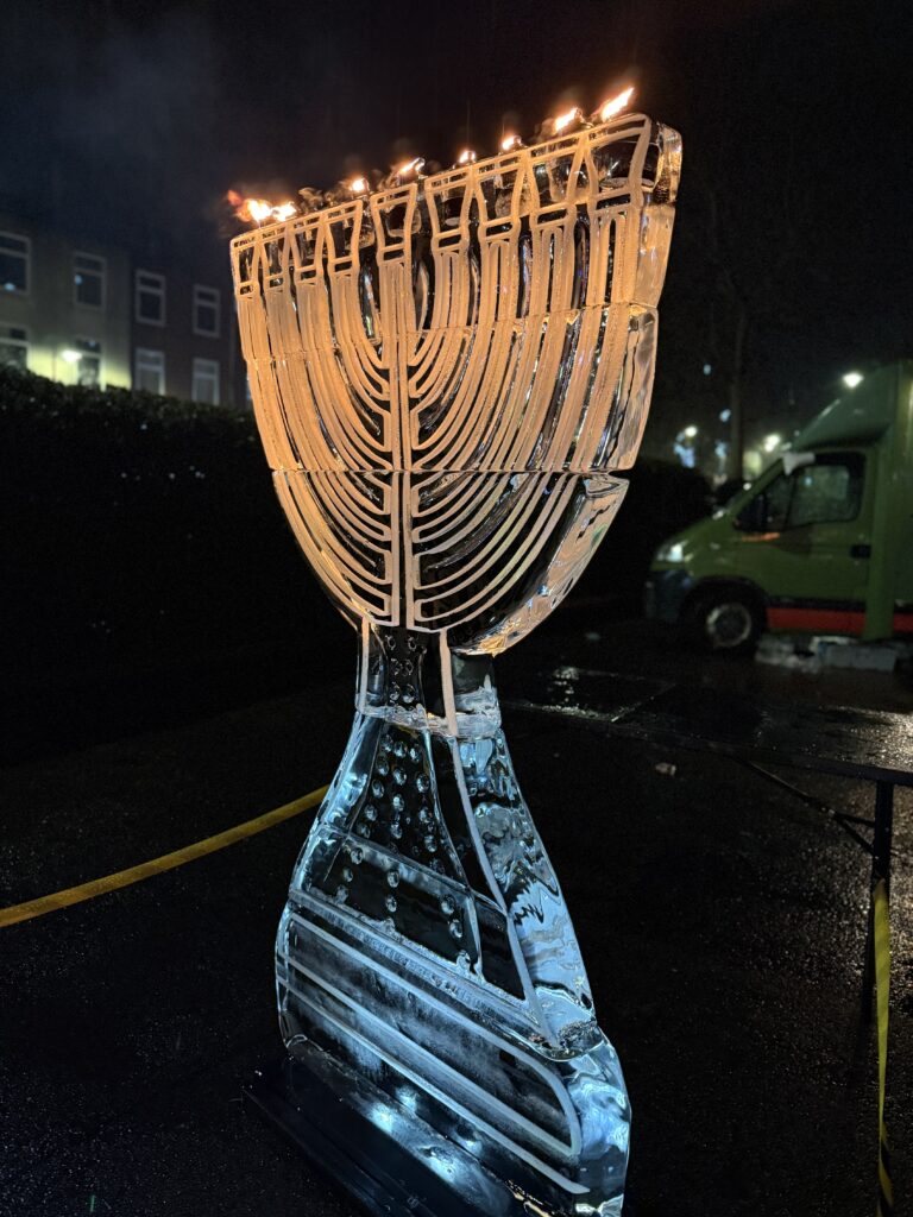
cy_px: 608
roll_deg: -3.9
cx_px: 456
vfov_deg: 71.6
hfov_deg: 56.8
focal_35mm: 24
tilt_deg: -7.8
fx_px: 844
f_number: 1.78
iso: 800
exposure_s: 1/50
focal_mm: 6.76
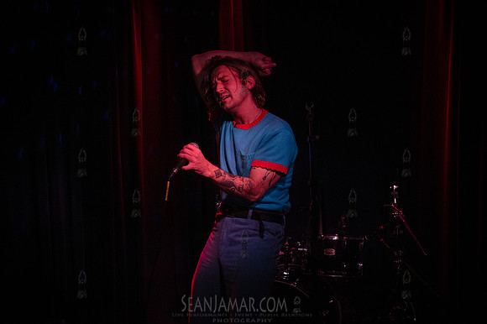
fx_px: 649
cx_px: 244
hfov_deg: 41.1
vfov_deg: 28.0
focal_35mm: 48
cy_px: 162
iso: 10000
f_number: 4
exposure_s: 1/400
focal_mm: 48
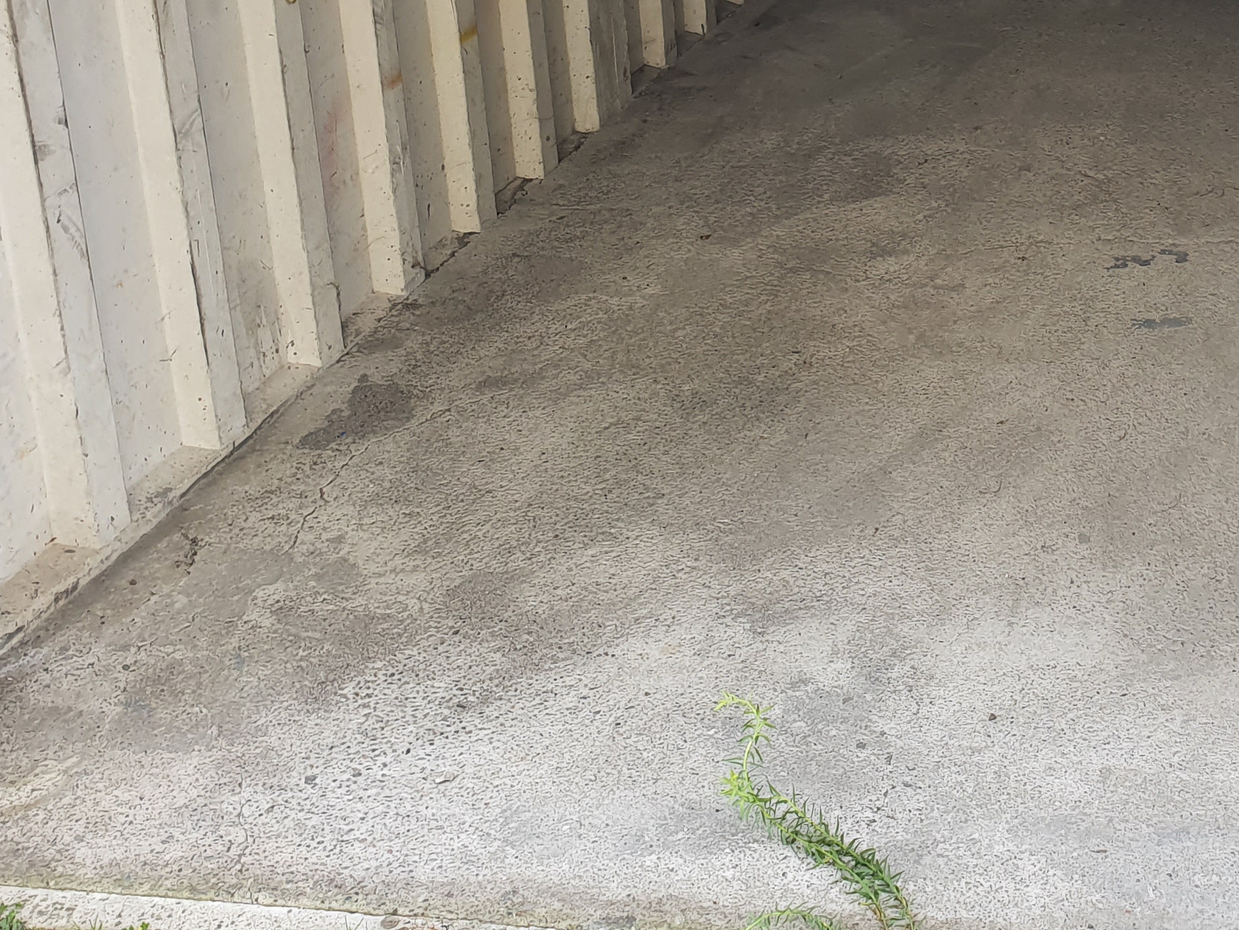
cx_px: 1075
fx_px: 2112
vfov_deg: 23.9
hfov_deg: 31.4
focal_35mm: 59
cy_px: 45
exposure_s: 1/115
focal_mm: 4.32
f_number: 2.4
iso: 50
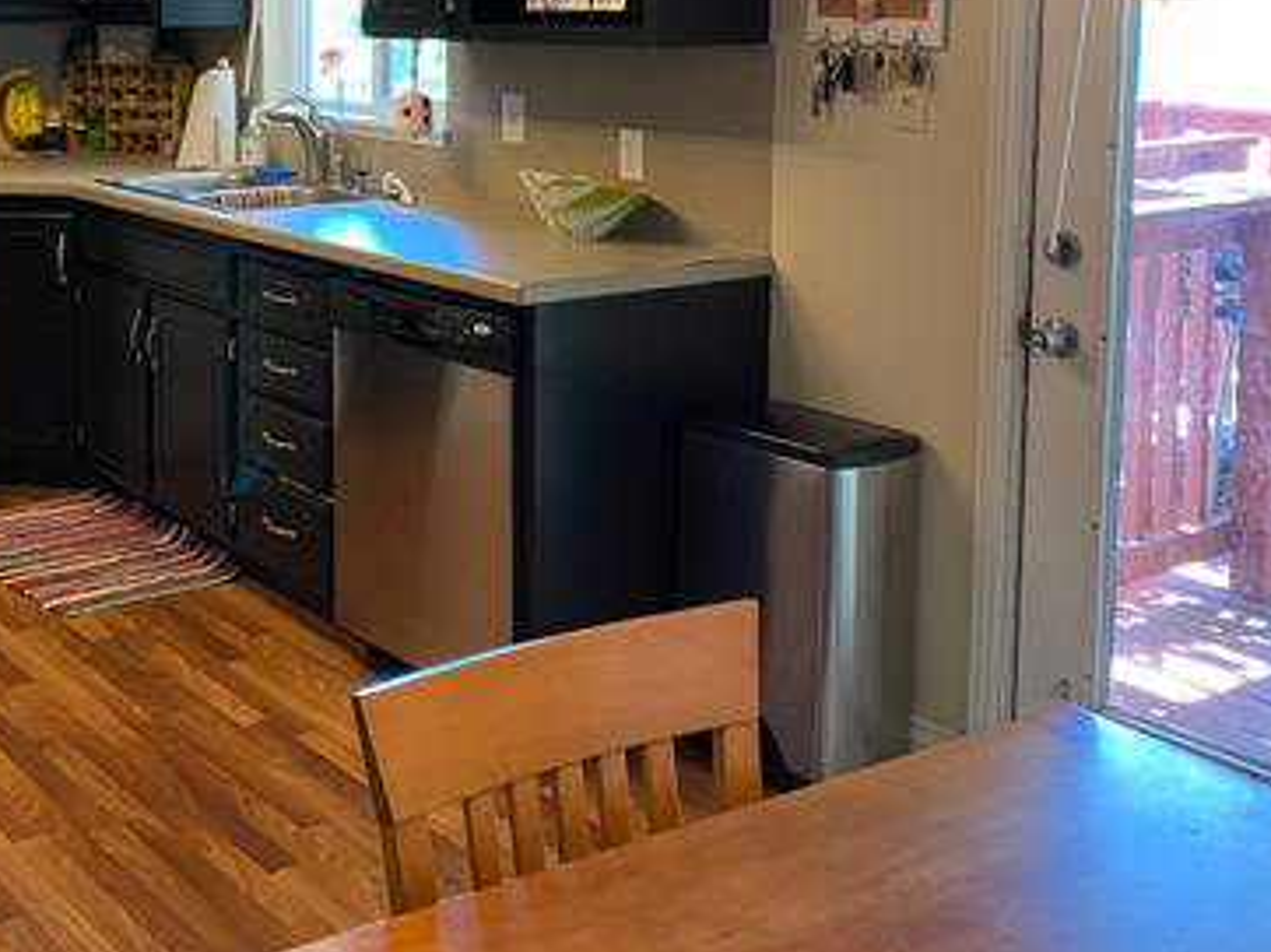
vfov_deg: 30.7
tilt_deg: -7.0
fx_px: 1688
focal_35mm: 46
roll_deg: +0.0
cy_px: 197
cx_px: 291
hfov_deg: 39.9
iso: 250
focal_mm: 4.25
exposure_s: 1/60
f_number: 1.8
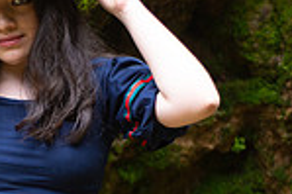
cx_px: 12
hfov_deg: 10.5
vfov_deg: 7.0
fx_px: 1580
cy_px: 248
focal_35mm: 195
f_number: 1.8
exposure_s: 1/640
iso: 400
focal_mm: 50
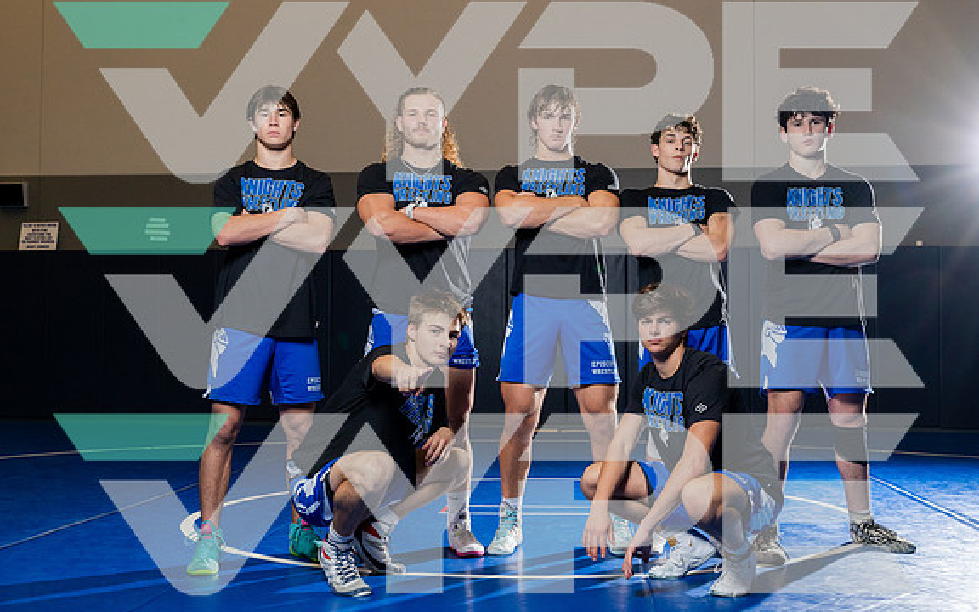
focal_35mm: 41
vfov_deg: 31.2
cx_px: 491
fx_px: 1094
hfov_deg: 48.2
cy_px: 298
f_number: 8
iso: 1250
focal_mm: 39
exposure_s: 1/250
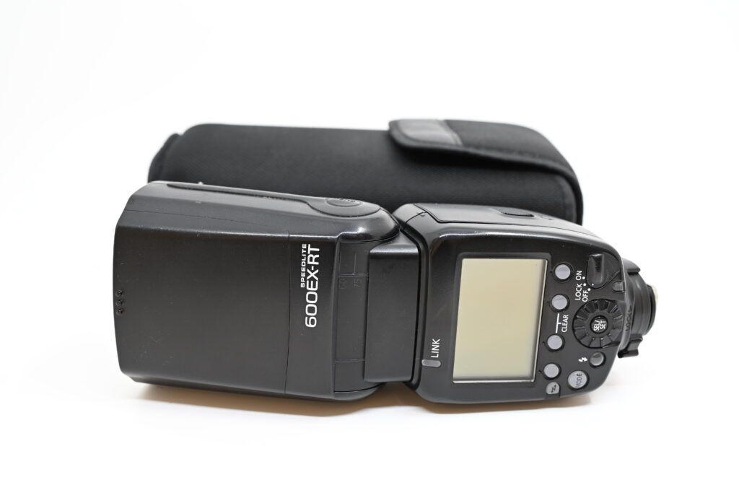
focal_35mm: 40
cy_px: 246
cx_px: 370
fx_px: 821
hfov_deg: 48.5
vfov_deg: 33.4
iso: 800
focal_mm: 40
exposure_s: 1/125
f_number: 6.3
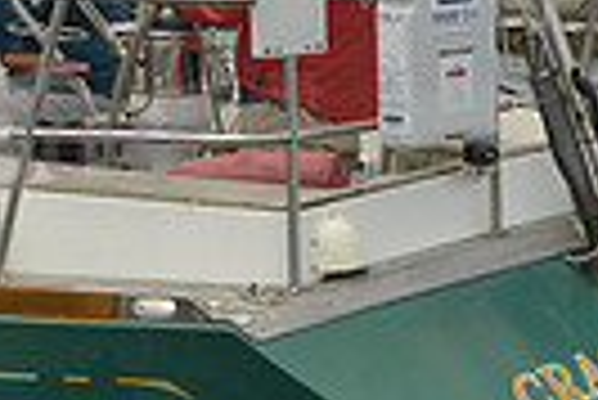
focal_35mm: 305
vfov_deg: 4.5
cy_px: -11
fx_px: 5072
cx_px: -544
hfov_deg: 6.6
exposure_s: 1/1600
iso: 280
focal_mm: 70
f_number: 7.1
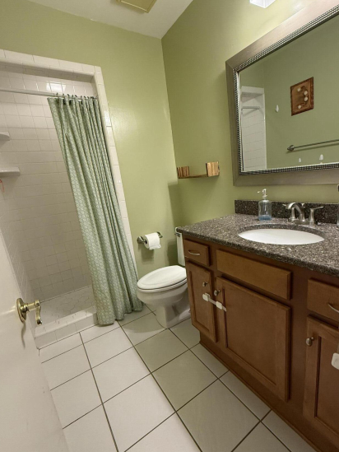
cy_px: 233
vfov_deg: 91.0
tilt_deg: -14.5
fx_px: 222
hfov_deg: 74.5
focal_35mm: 17
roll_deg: +5.5
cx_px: 188
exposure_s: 1/60
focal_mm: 2.22
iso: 400
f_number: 2.2
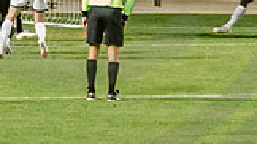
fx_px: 5375
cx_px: -446
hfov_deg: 2.7
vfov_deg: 1.5
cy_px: -113
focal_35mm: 789
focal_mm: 70
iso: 2000
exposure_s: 1/160
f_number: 4
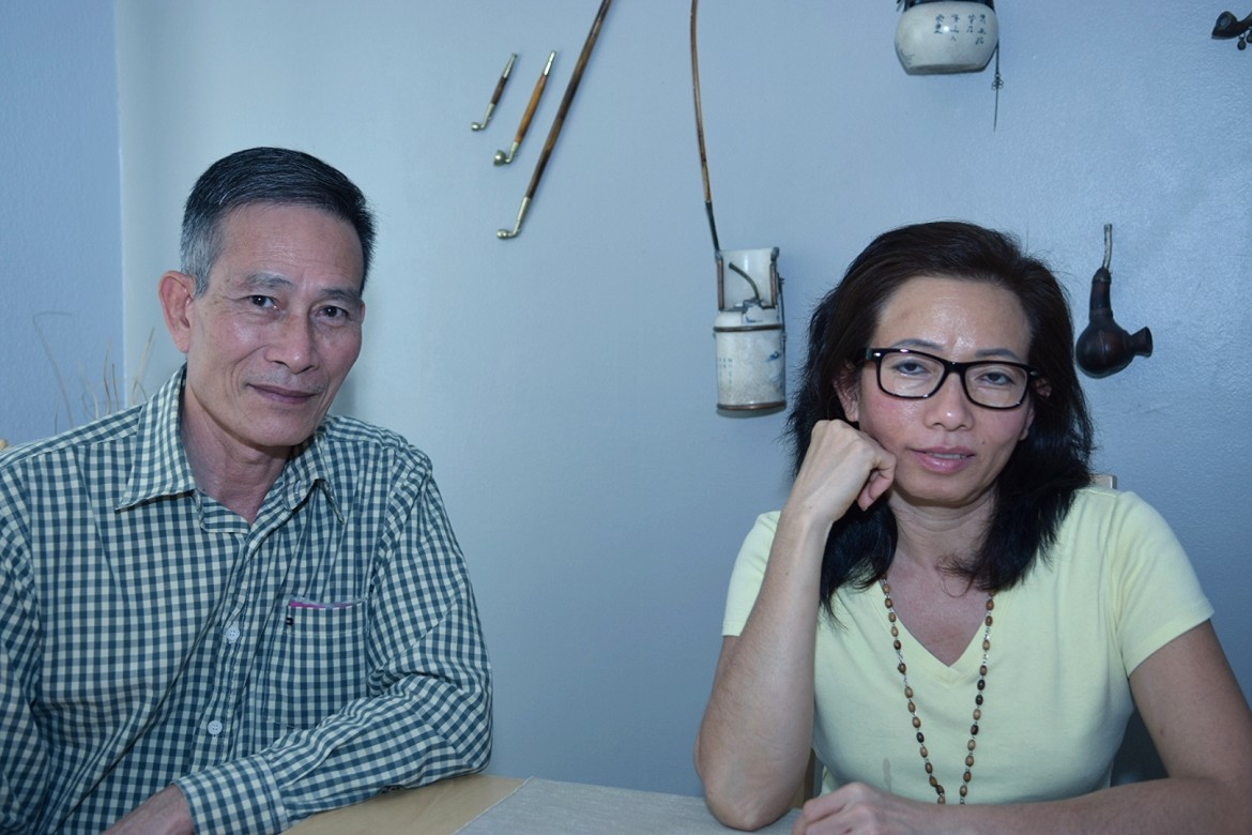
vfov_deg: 31.9
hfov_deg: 46.4
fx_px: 1461
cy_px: 418
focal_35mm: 42
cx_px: 626
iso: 200
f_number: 2.8
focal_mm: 28
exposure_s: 1/200
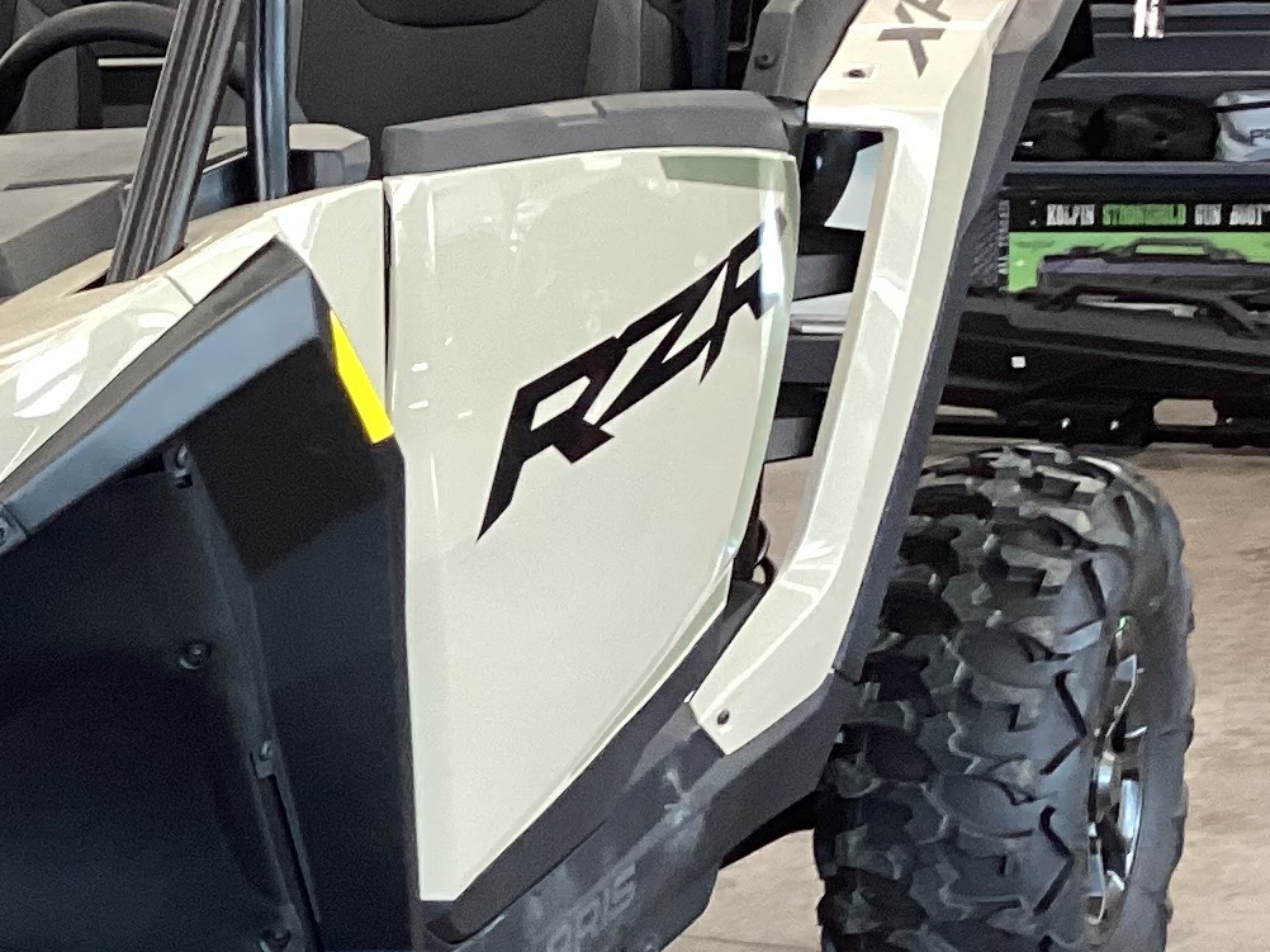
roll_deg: +3.0
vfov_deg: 14.5
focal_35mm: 101
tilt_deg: -14.0
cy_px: 835
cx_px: -177
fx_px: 3705
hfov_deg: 18.6
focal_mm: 3.3
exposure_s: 1/60
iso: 125
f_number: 2.4
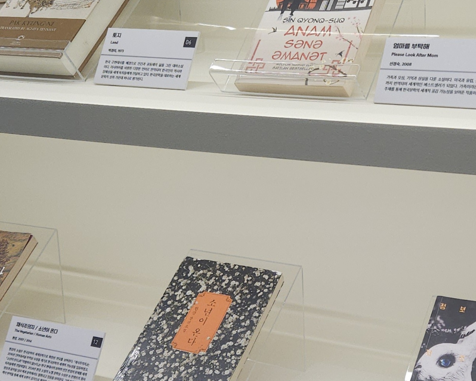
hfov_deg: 30.5
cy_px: 85
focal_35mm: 61
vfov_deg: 24.6
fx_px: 859
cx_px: 347
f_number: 1.8
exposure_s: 1/60.2
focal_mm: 5.4
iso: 125
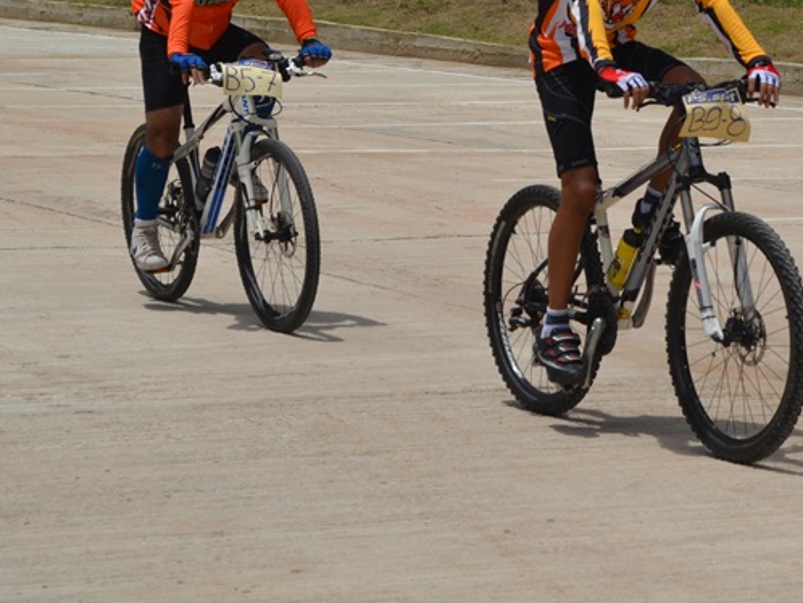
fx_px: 3783
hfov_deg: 12.1
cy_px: 85
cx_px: 664
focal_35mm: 163
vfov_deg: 9.1
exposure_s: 1/2000
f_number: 7.1
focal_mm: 55
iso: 320
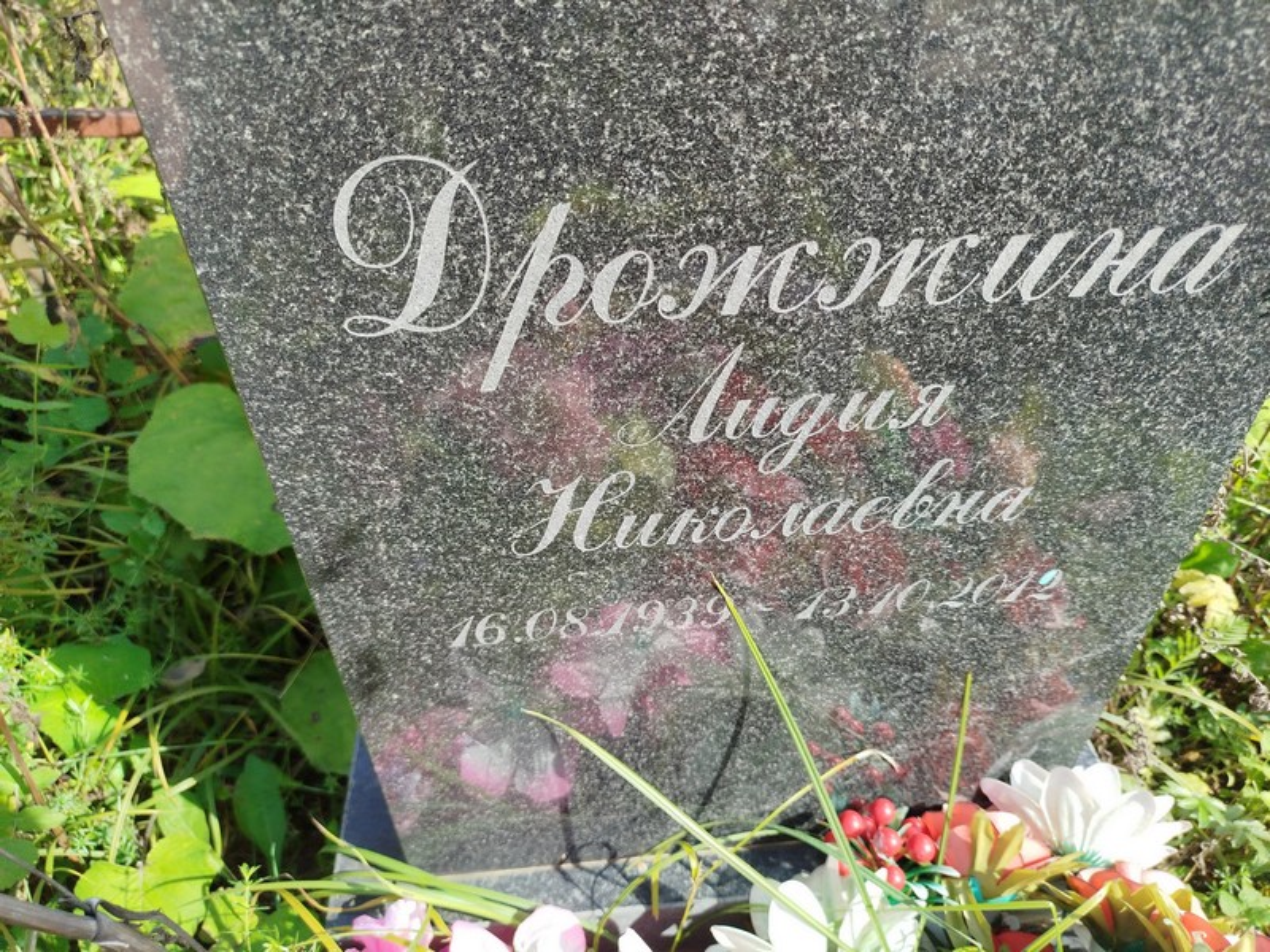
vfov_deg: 56.8
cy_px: 476
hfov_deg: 71.6
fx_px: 881
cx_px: 635
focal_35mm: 24
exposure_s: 1/383
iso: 50
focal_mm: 5.31
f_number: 1.7
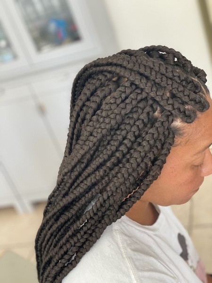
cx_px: 106
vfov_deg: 36.8
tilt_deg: -26.1
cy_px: 142
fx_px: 425
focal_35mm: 52
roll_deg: +20.7
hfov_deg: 28.0
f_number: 2
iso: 200
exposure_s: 1/122
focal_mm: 6
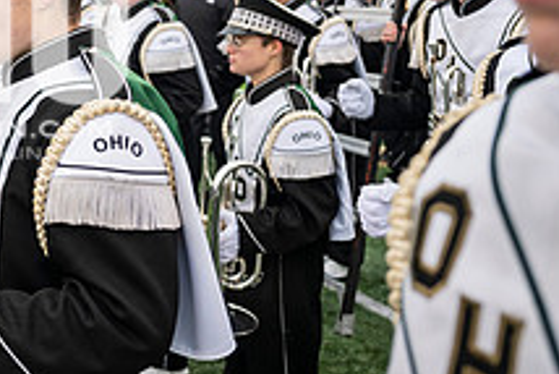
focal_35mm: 65
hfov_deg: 28.0
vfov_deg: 20.5
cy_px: 35
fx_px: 1010
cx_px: -68
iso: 160
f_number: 2.8
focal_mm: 24
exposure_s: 1/500
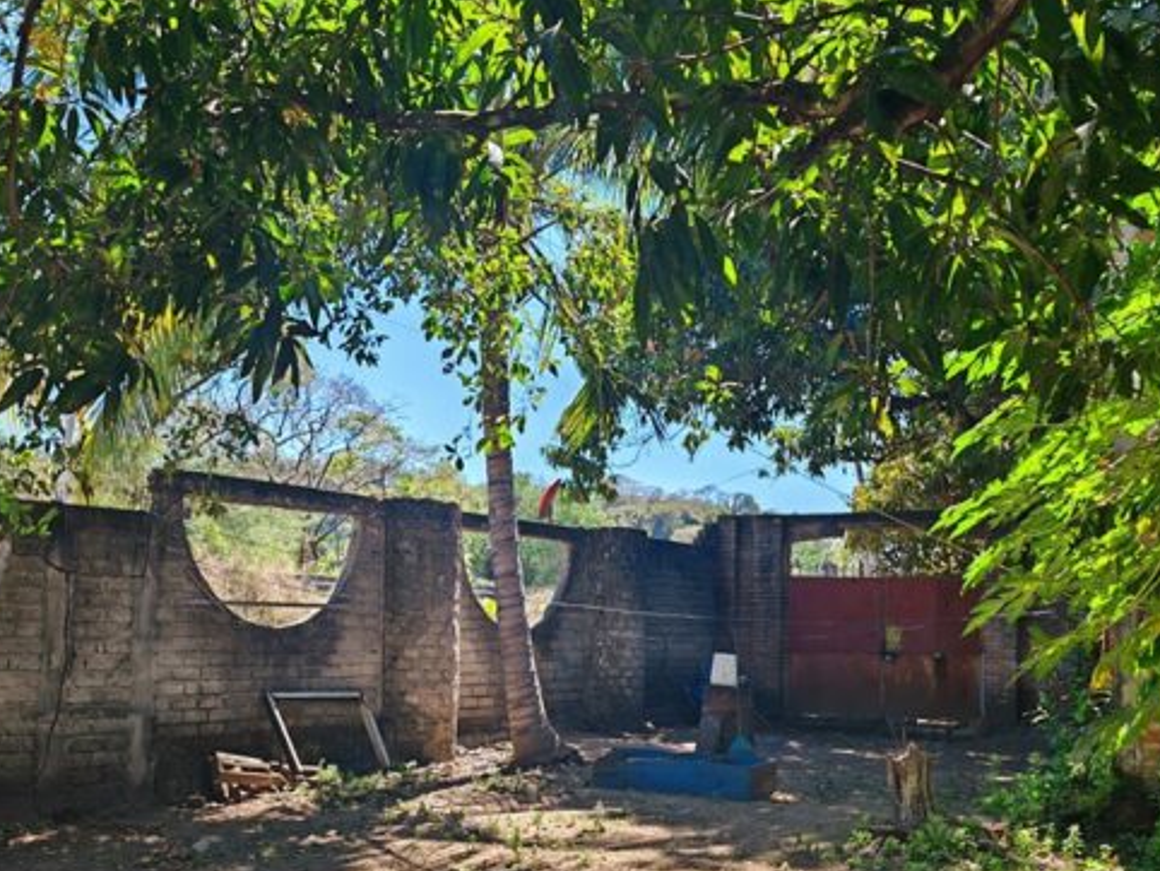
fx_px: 1442
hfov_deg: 43.7
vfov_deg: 33.5
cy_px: 534
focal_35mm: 43
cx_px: 655
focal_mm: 7.62
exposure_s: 1/1000
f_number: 1.6
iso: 50
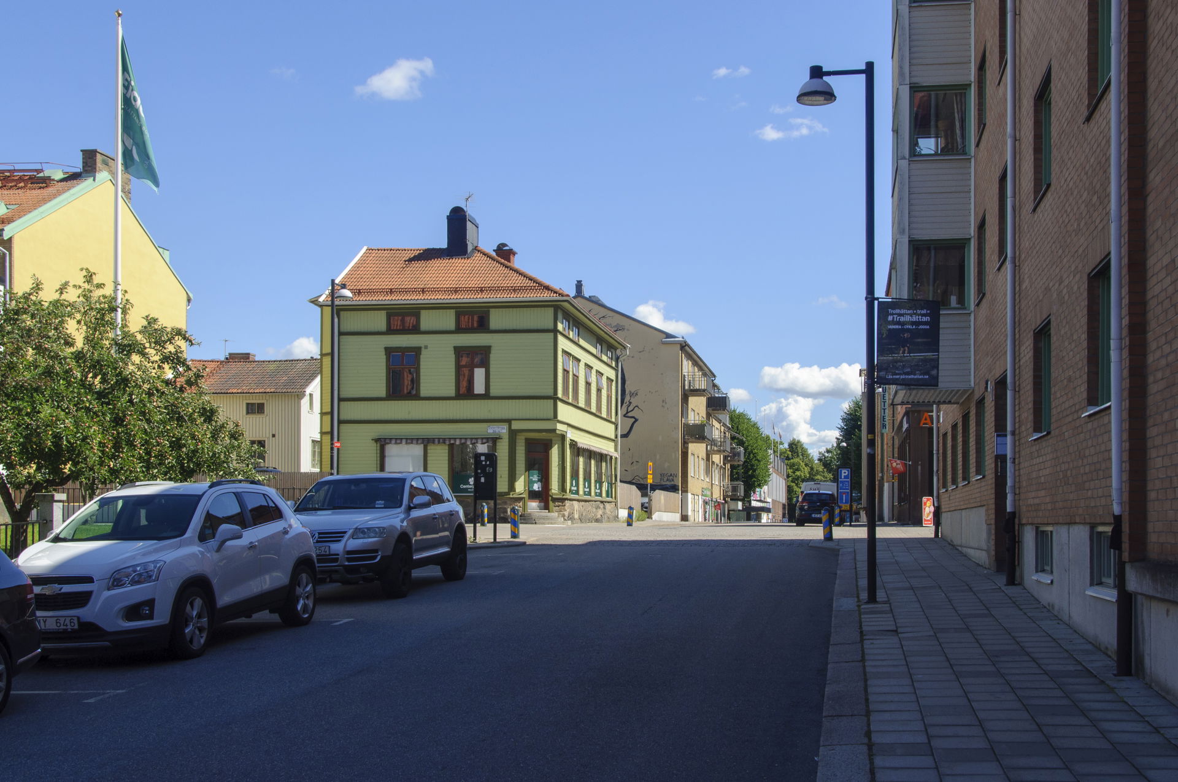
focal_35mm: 39
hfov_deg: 49.6
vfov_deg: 34.1
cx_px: 589
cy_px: 391
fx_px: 1275
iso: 200
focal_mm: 26
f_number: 13
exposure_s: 1/160
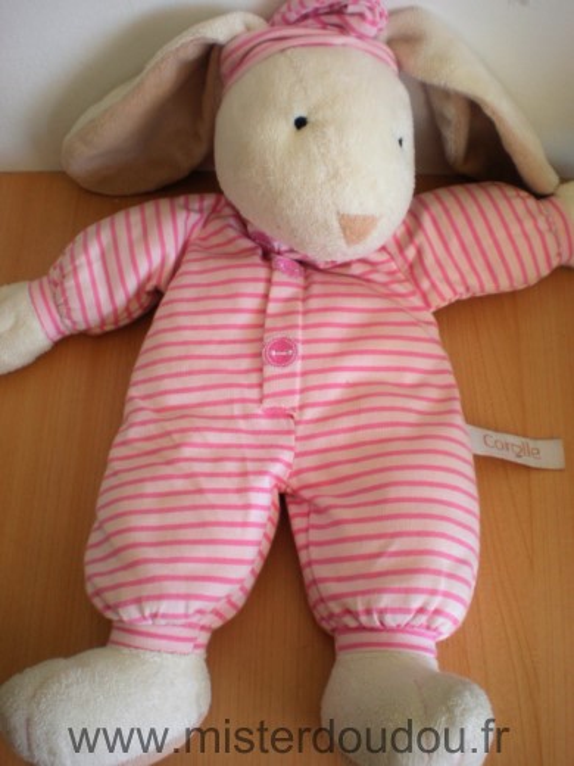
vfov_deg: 49.0
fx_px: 840
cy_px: 383
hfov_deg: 37.7
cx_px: 287
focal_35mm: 38
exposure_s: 1/57.7
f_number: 3.1
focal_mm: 6.3
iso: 119
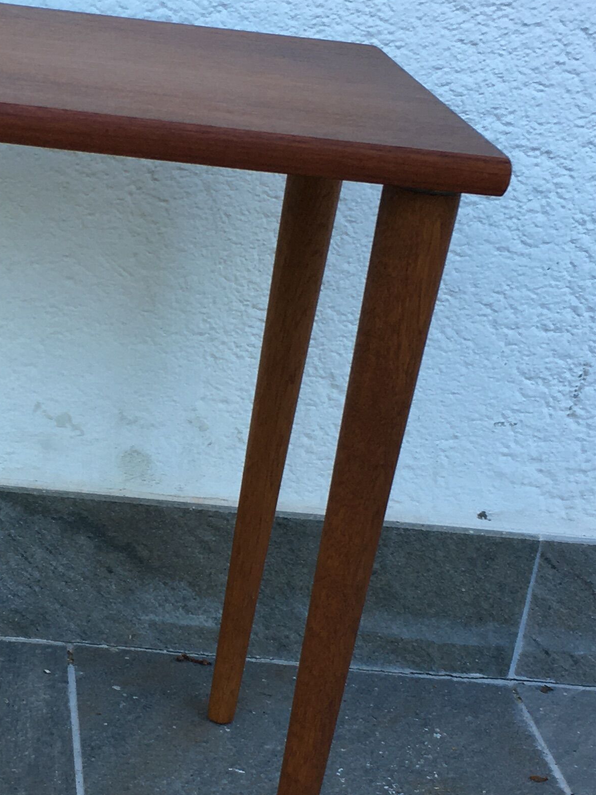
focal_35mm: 74
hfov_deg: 19.5
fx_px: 1699
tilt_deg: -19.4
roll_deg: -8.3
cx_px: 46
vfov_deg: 26.3
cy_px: 471
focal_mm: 4.15
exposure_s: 1/100
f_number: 2.2
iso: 25
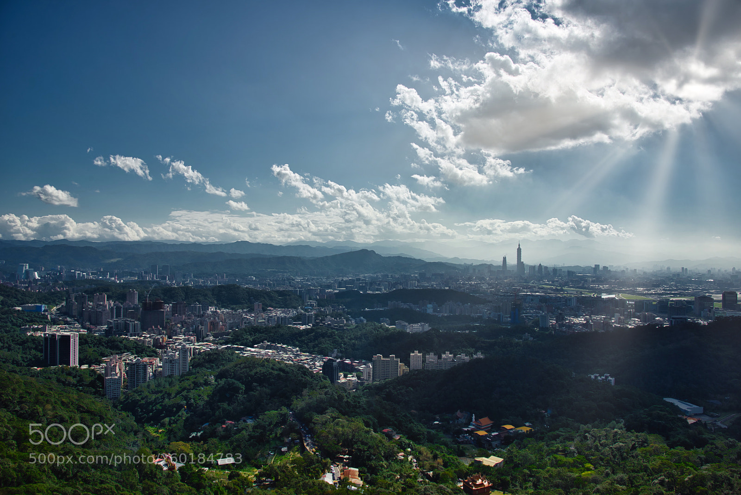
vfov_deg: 53.2
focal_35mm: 24
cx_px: 370
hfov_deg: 73.7
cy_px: 248
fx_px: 494
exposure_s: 1/500
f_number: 9
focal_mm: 24
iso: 64
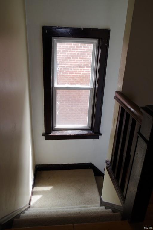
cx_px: 76
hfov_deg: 47.9
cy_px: 115
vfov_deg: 67.4
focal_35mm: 27
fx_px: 172
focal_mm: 18
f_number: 4
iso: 200
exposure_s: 1/50
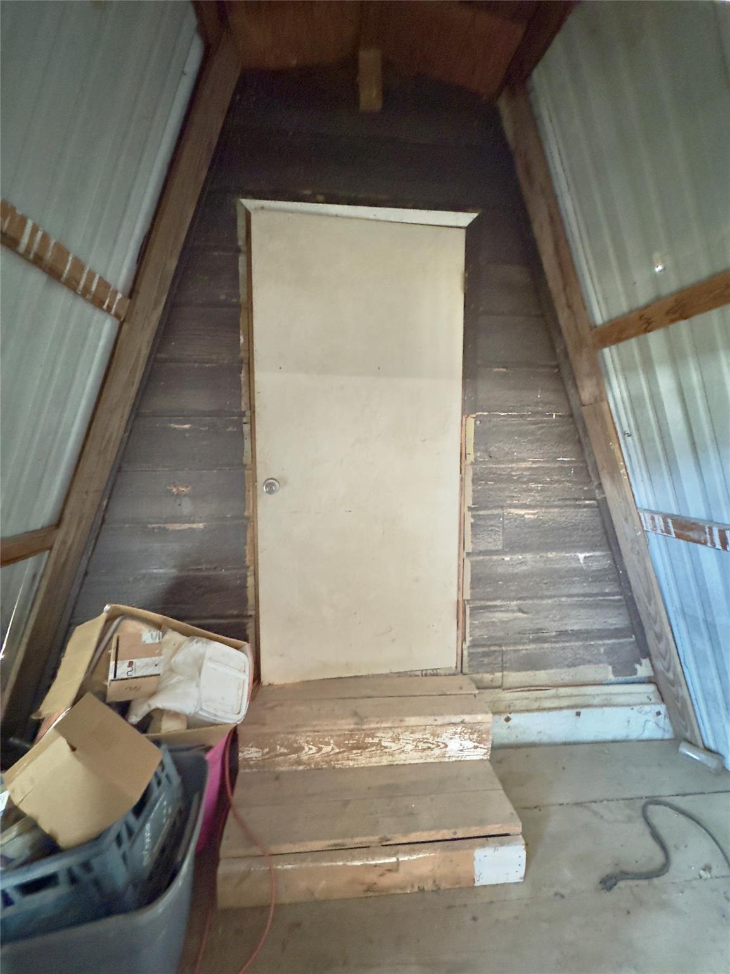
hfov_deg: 85.7
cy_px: 487
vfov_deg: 102.1
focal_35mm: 14
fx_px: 394
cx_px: 365
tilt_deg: -4.8
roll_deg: +0.1
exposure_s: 1/40
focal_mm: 2.22
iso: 1250
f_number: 2.2
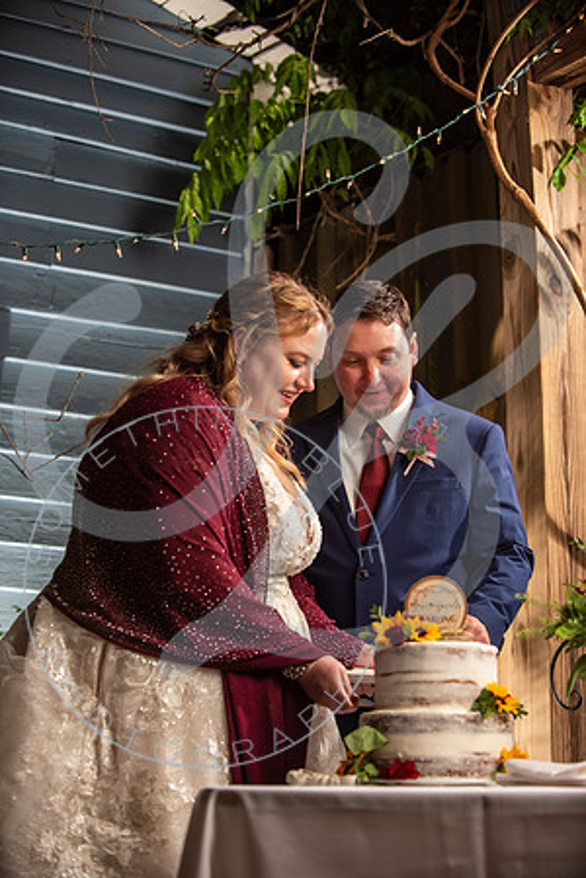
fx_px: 1709
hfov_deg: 19.5
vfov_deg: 28.8
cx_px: 293
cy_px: 439
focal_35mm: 70
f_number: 2.8
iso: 200
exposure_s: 1/200
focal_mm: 70
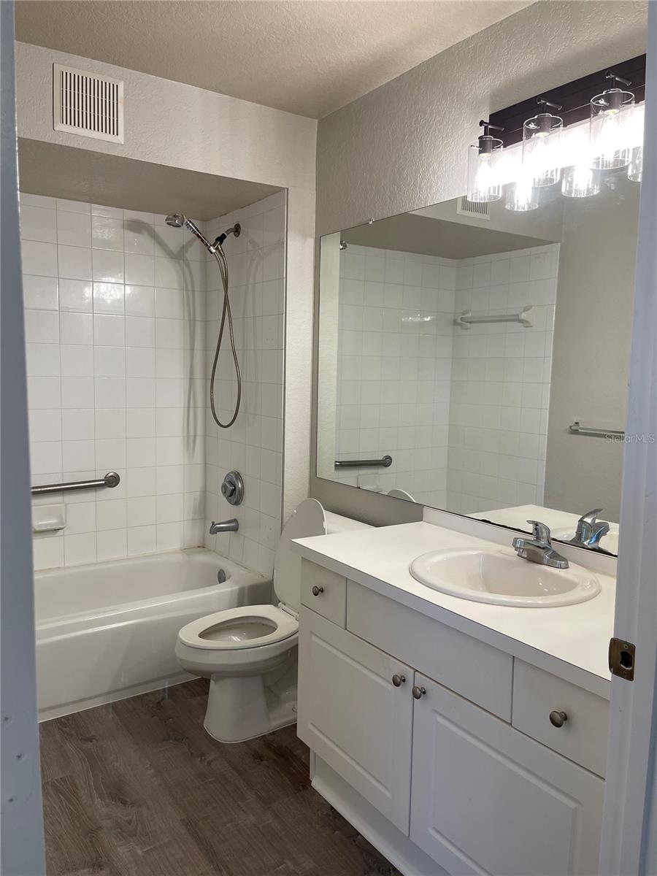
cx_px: 328
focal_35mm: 26
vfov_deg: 67.3
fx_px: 658
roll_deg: -1.5
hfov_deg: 53.1
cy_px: 438
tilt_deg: -5.2
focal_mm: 5.1
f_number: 1.6
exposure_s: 1/120
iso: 64
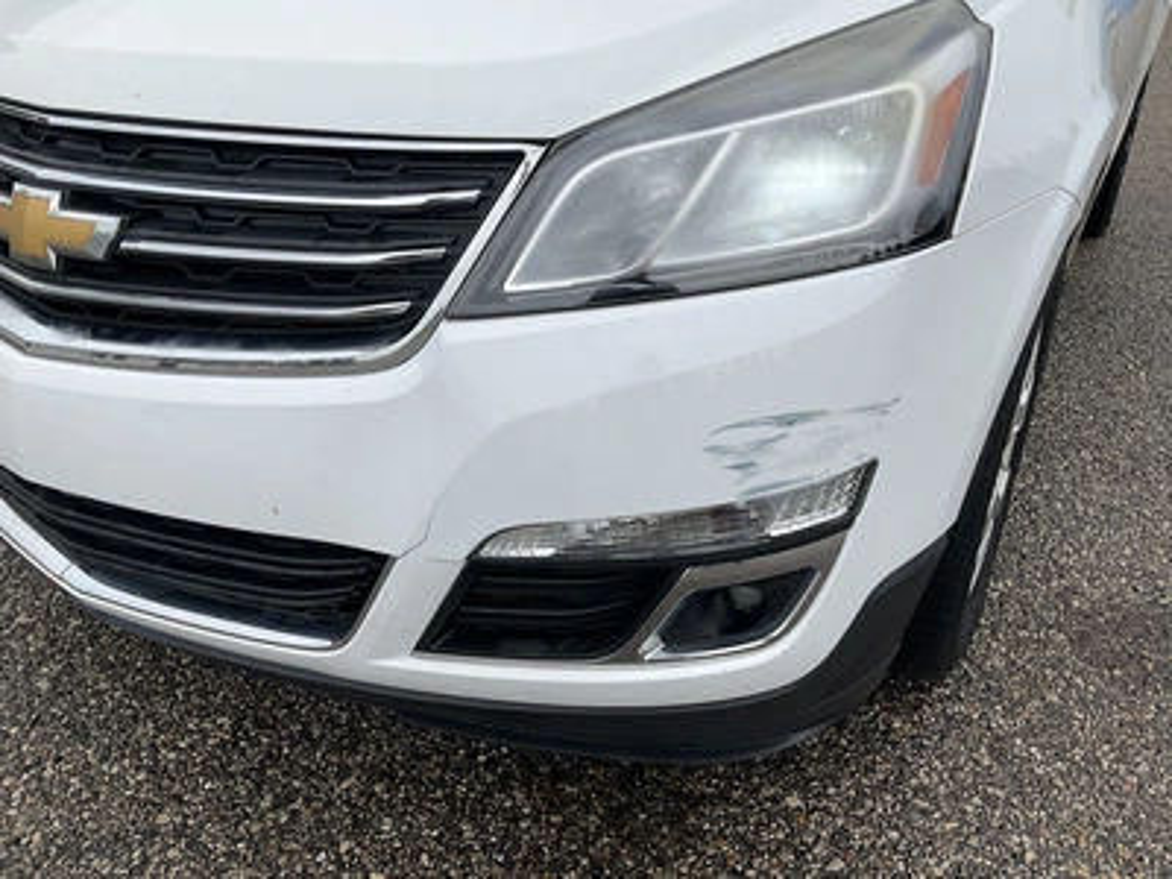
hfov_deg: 61.7
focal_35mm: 29
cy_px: 440
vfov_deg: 48.2
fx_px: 982
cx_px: 586
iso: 25
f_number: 1.8
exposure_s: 1/1626
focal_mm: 3
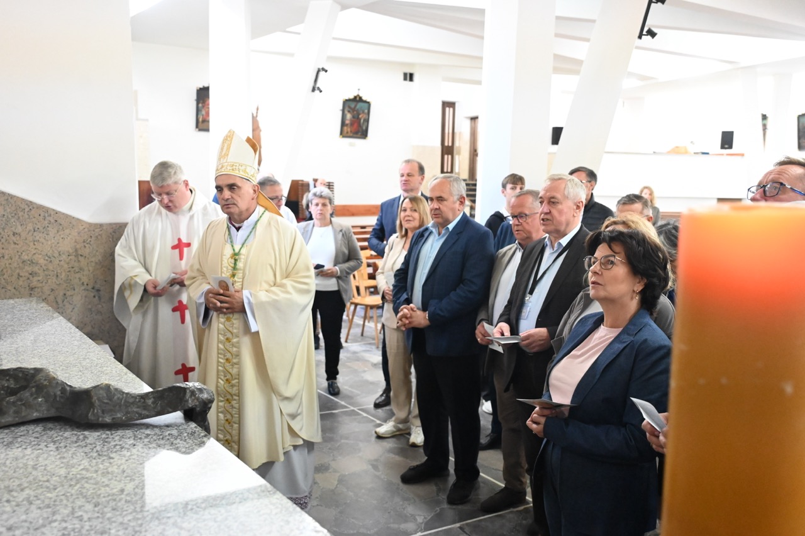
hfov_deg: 62.0
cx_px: 402
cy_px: 268
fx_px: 670
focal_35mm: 30
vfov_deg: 43.6
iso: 10000
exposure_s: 1/60
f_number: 4
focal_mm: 30
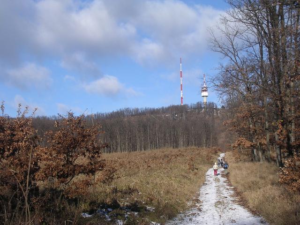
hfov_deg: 29.0
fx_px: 581
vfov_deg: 21.9
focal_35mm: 67
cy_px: 112
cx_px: 150
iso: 100
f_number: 3.6
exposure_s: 1/694
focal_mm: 10.2
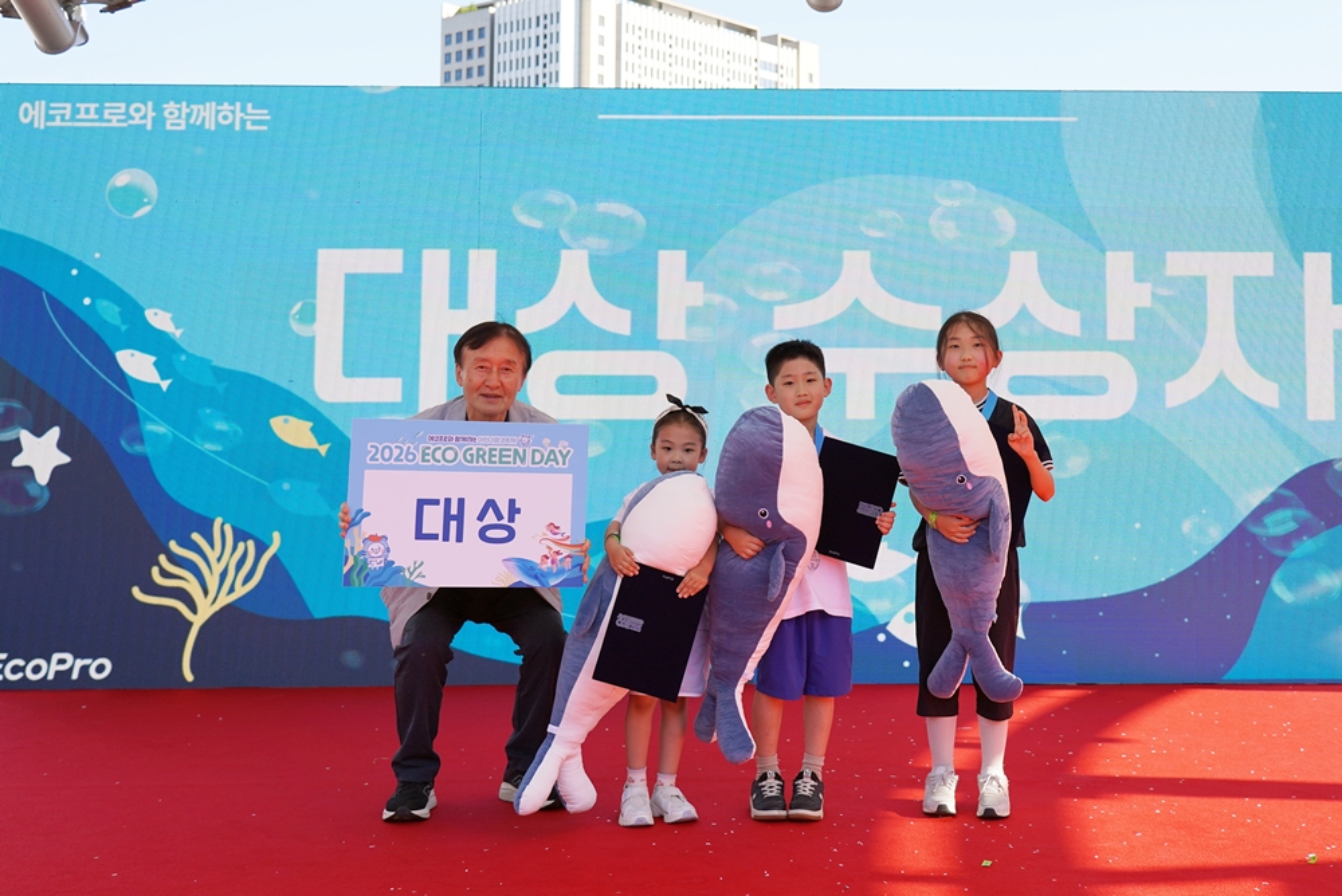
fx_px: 1194
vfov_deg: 41.2
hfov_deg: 58.7
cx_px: 671
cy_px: 448
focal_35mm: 32
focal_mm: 32
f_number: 4.5
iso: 100
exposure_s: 1/320
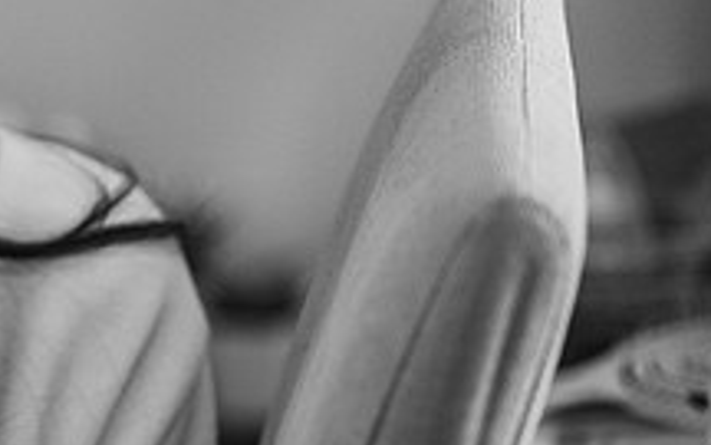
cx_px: -214
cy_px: 69
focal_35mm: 232
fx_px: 4495
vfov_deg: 5.7
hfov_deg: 8.9
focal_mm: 85
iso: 1000
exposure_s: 1/200
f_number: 1.8
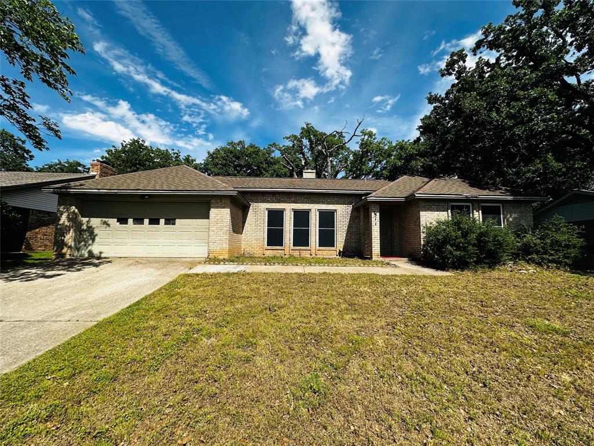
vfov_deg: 85.7
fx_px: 240
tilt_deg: +5.6
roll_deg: -1.0
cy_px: 223
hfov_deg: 102.1
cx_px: 297
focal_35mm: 14
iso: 50
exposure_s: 1/1984
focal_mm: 2.22
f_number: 2.2
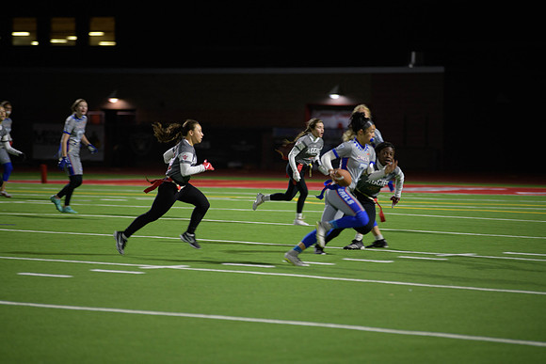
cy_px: 182
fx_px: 2731
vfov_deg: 7.6
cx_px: 273
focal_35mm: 180
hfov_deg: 11.4
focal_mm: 180
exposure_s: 1/200
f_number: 2.8
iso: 900
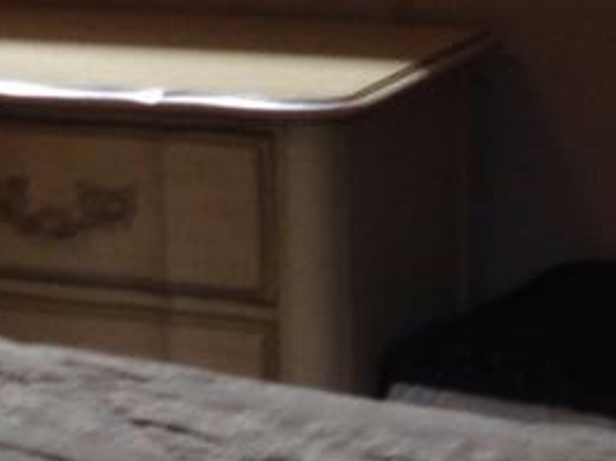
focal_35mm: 188
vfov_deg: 7.8
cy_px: -110
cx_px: -658
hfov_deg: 9.7
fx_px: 3344
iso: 50
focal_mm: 4.12
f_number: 2.4
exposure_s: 1/40
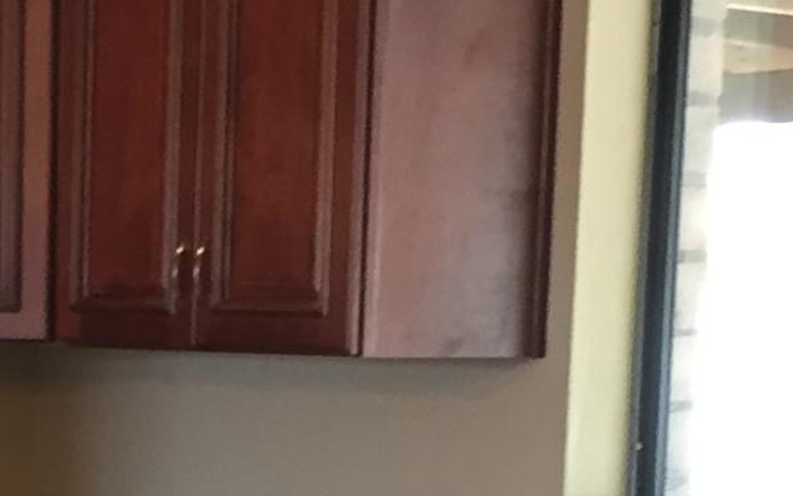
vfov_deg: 8.1
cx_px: -97
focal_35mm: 157
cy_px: 816
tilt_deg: -8.9
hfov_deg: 13.1
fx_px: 3393
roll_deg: +0.1
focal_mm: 4.15
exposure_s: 1/30
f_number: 2.2
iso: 100
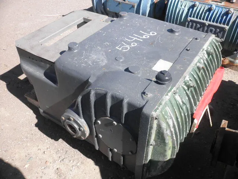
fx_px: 241
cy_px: 90
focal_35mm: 35
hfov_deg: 52.6
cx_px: 119
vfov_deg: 40.7
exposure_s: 1/60
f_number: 9.1
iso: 64
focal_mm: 6.1
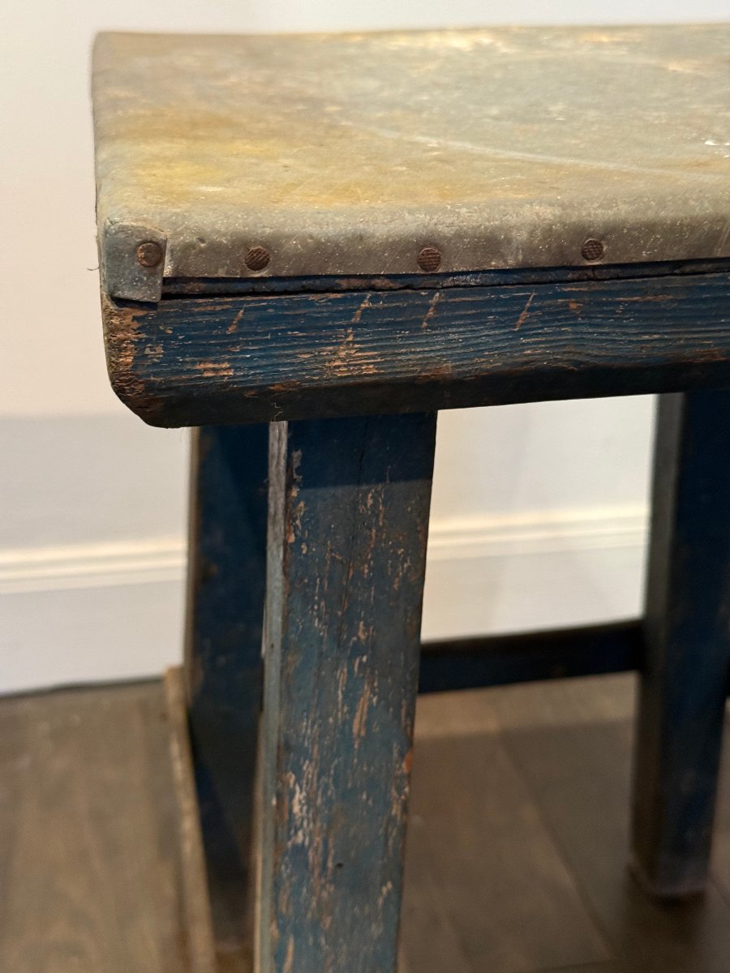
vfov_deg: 39.7
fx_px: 1350
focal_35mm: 48
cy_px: 486
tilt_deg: -22.8
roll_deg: -1.4
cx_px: 365
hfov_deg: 30.3
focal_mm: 6.76
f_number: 1.78
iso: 200
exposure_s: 1/33
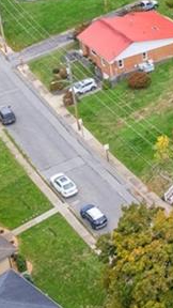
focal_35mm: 82
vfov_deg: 24.6
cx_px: 288
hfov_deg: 13.5
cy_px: -8
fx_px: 669
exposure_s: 1/160
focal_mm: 8.38
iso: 230
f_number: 2.8
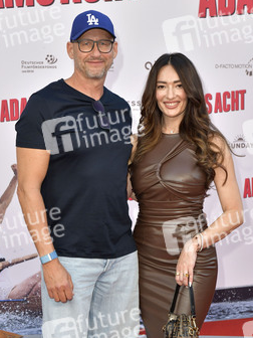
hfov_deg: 22.9
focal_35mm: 64
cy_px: 181
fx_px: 624
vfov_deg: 30.3
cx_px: 122
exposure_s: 1/250
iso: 1250
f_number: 6.3
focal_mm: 56
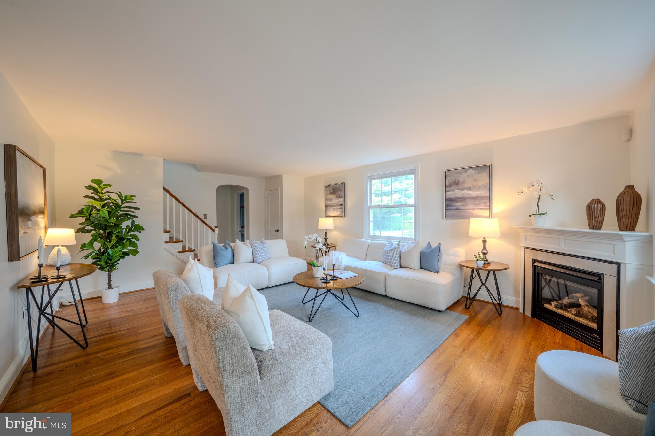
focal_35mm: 13
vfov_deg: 85.4
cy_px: 218
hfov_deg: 108.3
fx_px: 236
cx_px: 328
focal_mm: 13
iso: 100
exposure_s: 1/4
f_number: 11
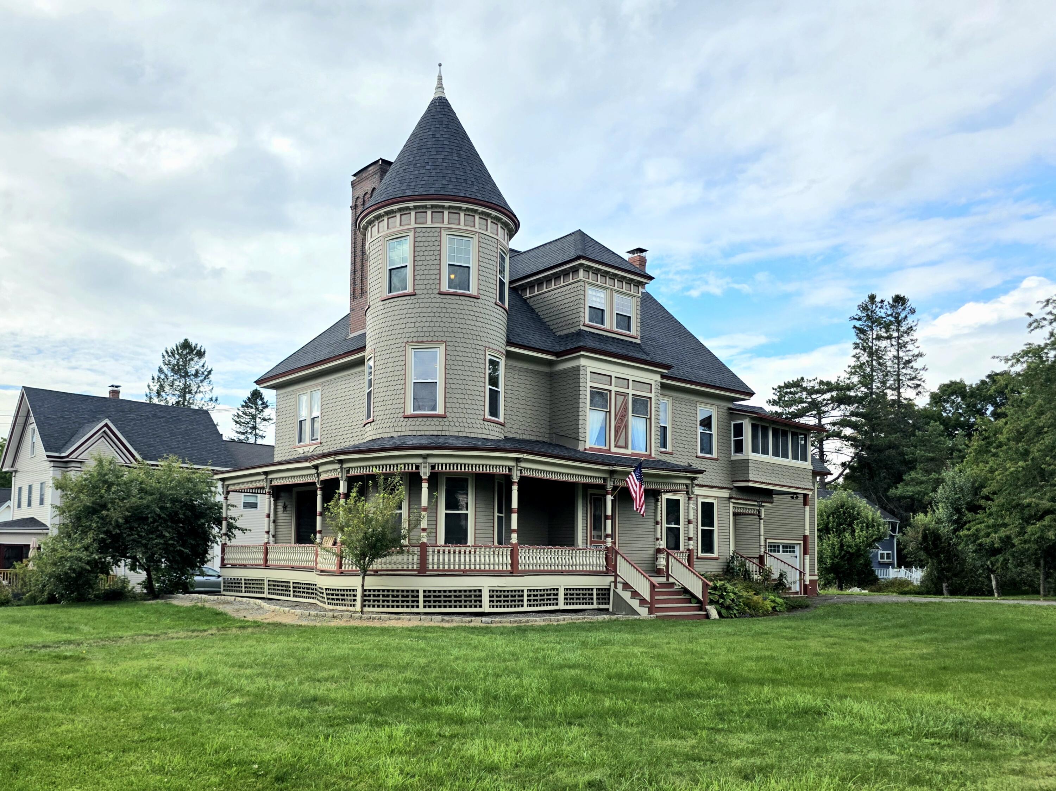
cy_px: 396
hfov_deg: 73.9
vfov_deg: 58.9
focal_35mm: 23
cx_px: 528
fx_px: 701
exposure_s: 1/10000
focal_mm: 6.3
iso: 80
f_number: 1.7
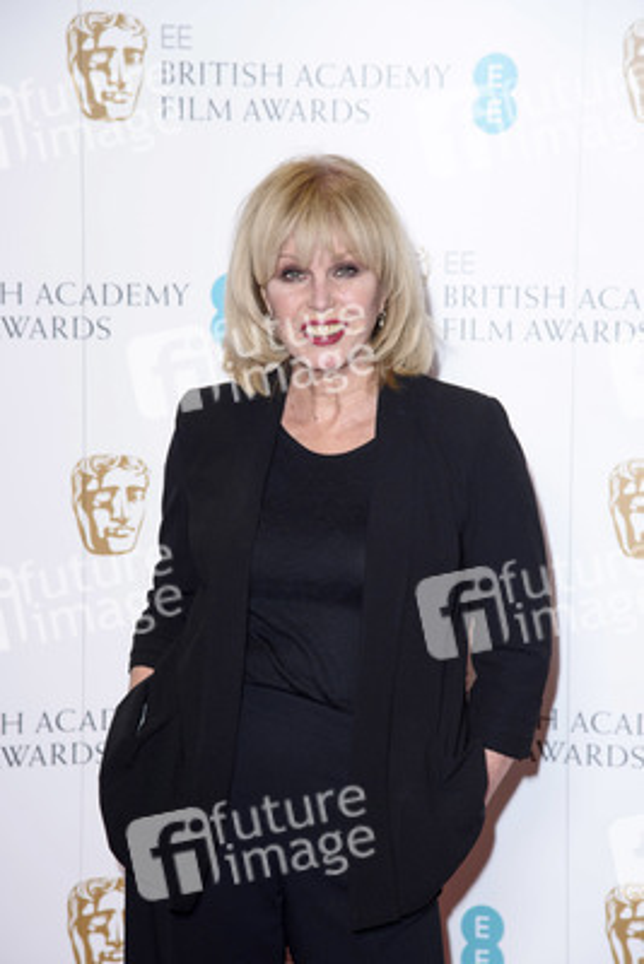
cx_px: 322
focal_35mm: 105
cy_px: 482
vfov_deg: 19.4
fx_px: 2815
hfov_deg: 13.1
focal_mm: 105
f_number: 5.6
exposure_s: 1/250
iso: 1000
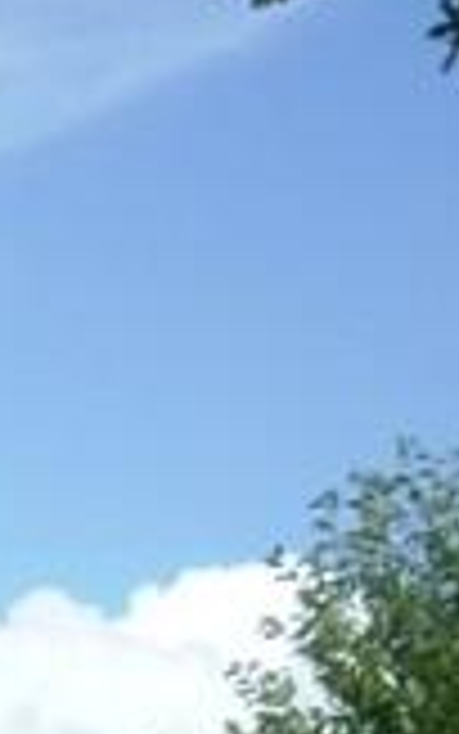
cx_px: -382
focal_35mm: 158
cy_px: 887
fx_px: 3160
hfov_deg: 8.0
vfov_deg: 12.9
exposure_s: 1/640
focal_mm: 7.9
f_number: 2.8
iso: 64
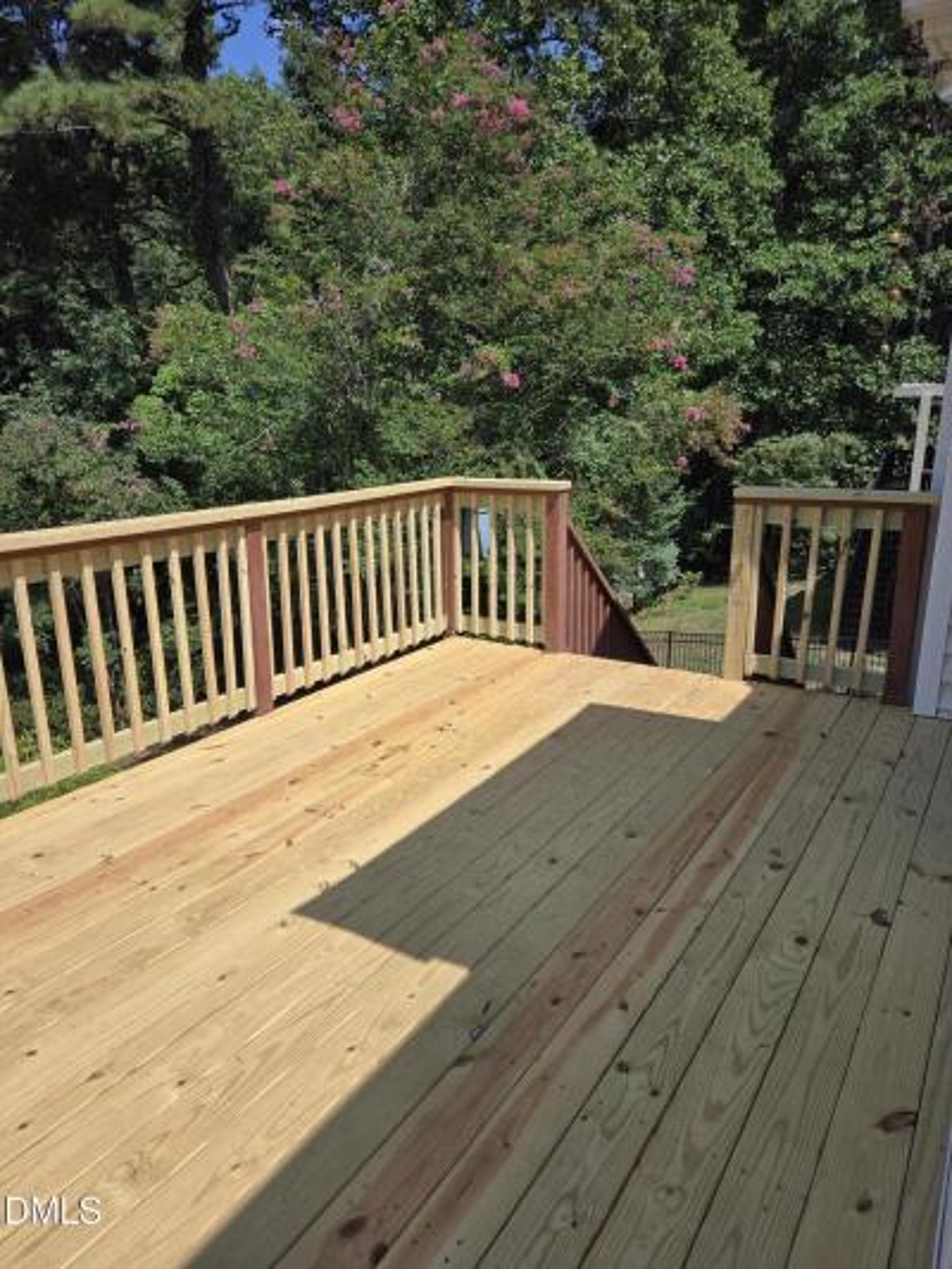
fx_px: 843
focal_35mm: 23
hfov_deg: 58.9
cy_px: 634
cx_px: 476
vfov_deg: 73.9
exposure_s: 1/1690
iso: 25
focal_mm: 5.4
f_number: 1.8
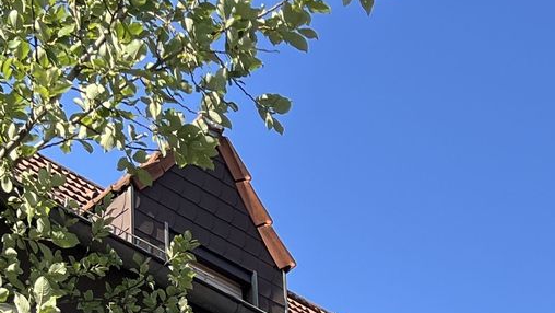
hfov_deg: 19.7
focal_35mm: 107
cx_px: 472
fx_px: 1575
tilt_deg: +16.9
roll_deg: +6.0
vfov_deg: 9.9
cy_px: 758
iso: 50
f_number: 1.6
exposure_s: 1/1422
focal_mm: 5.1
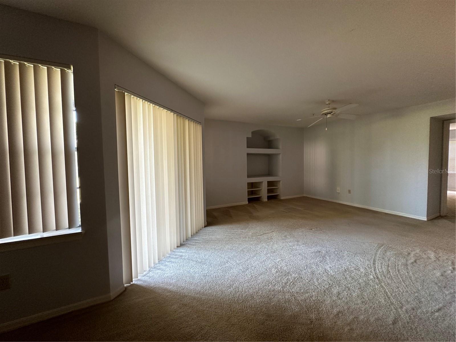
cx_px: 228
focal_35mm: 14
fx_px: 184
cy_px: 171
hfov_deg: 102.1
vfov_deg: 85.7
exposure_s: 1/60
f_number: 2.2
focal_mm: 2.22
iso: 250
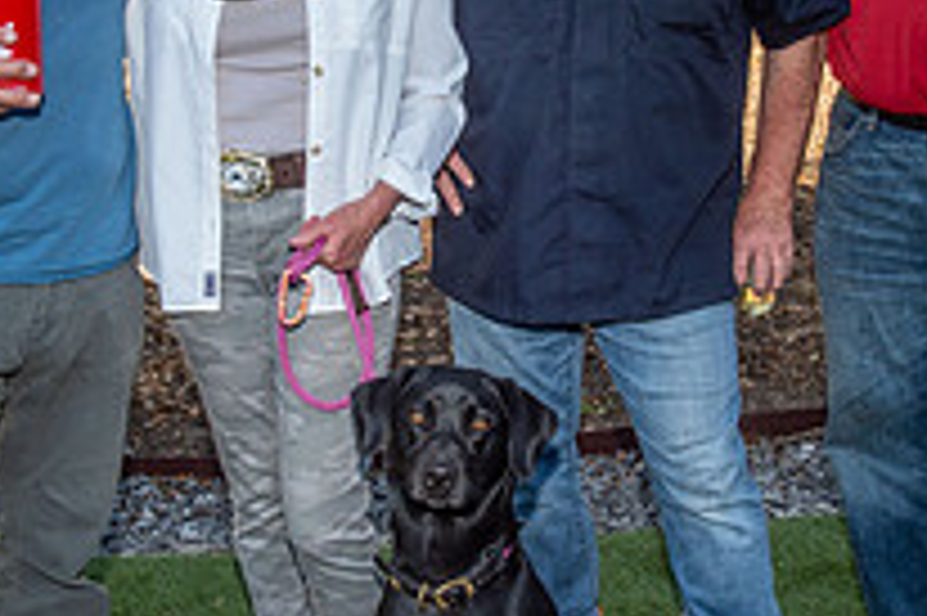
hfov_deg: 32.4
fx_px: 1595
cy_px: 243
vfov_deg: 21.8
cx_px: 518
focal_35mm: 62
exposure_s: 1/125
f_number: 11
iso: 1000
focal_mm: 22
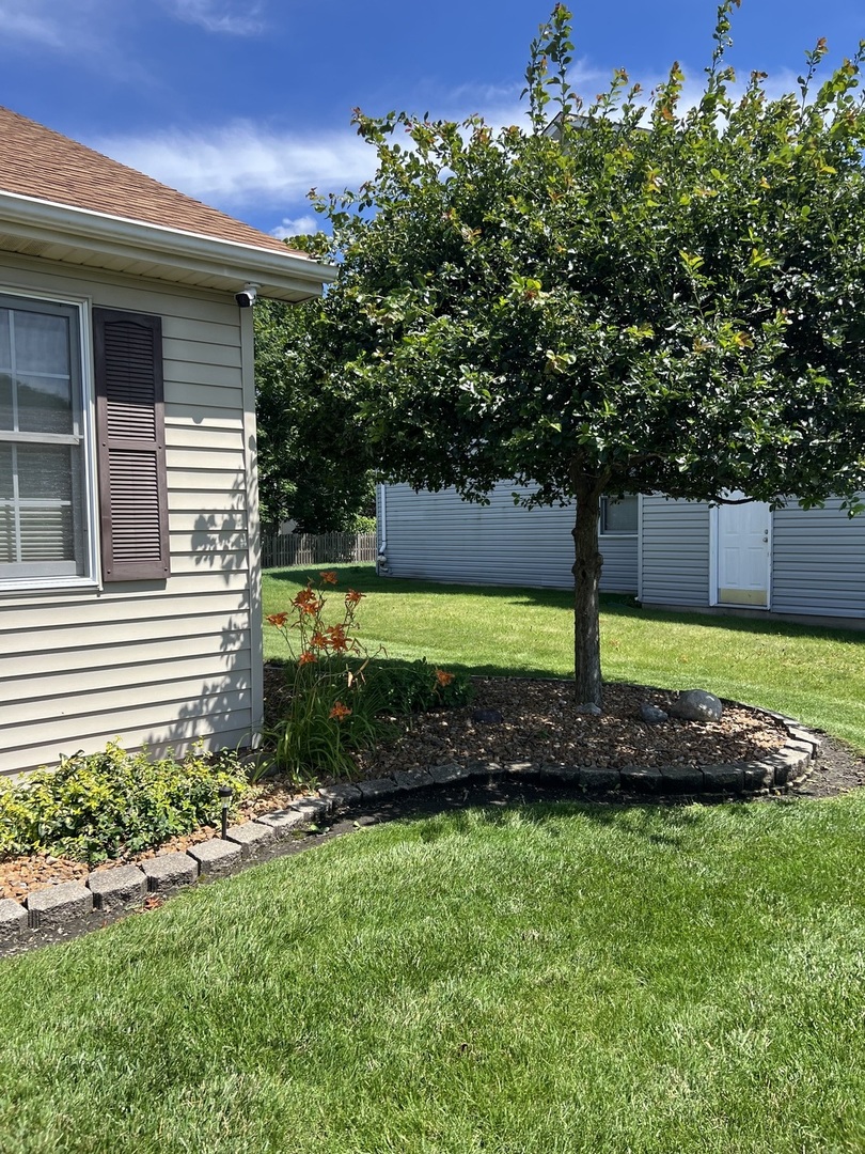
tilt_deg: -2.6
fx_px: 866
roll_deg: +1.8
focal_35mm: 26
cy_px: 577
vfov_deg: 67.3
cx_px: 432
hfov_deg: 53.1
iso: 50
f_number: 1.5
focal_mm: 5.7
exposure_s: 1/1972
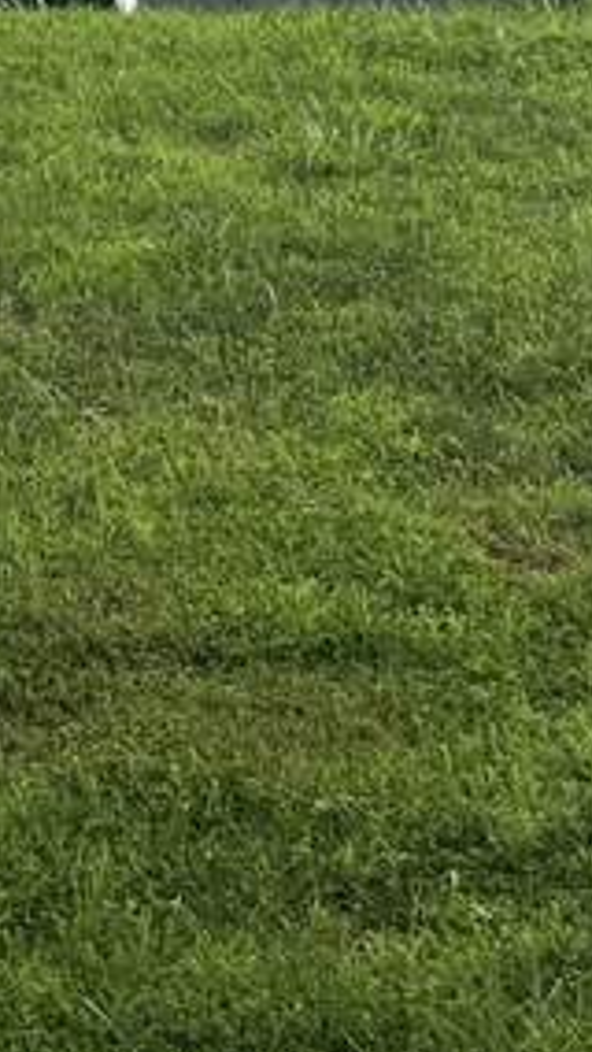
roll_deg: +0.8
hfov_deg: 8.3
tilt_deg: +19.5
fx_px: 3289
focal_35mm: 118
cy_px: -552
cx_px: -1343
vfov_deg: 16.5
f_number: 1.78
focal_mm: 6.76
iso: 80
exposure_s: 1/765
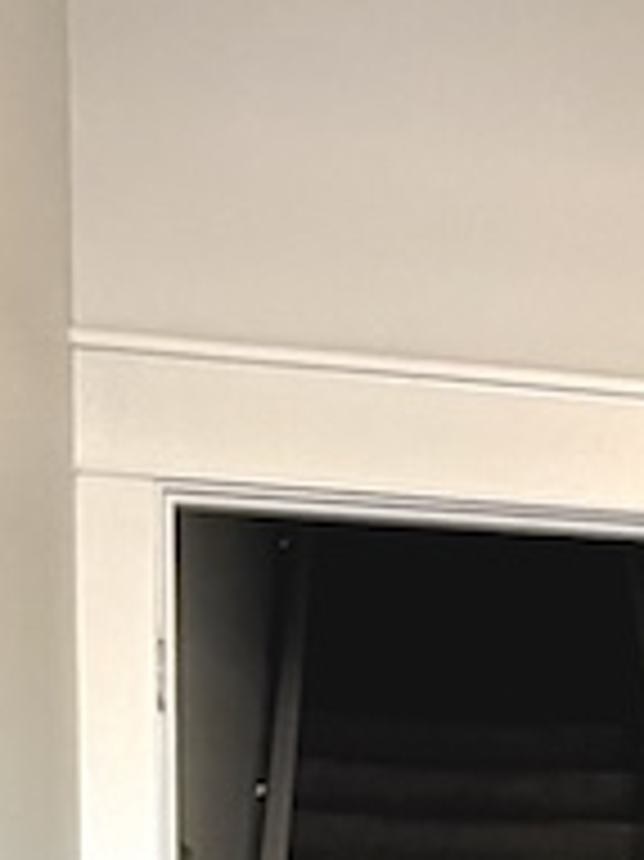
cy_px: 1139
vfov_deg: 19.2
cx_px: 1162
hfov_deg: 14.0
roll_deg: -0.7
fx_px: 2334
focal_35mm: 94
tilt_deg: -3.1
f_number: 2.2
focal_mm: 2.22
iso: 125
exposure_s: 1/120
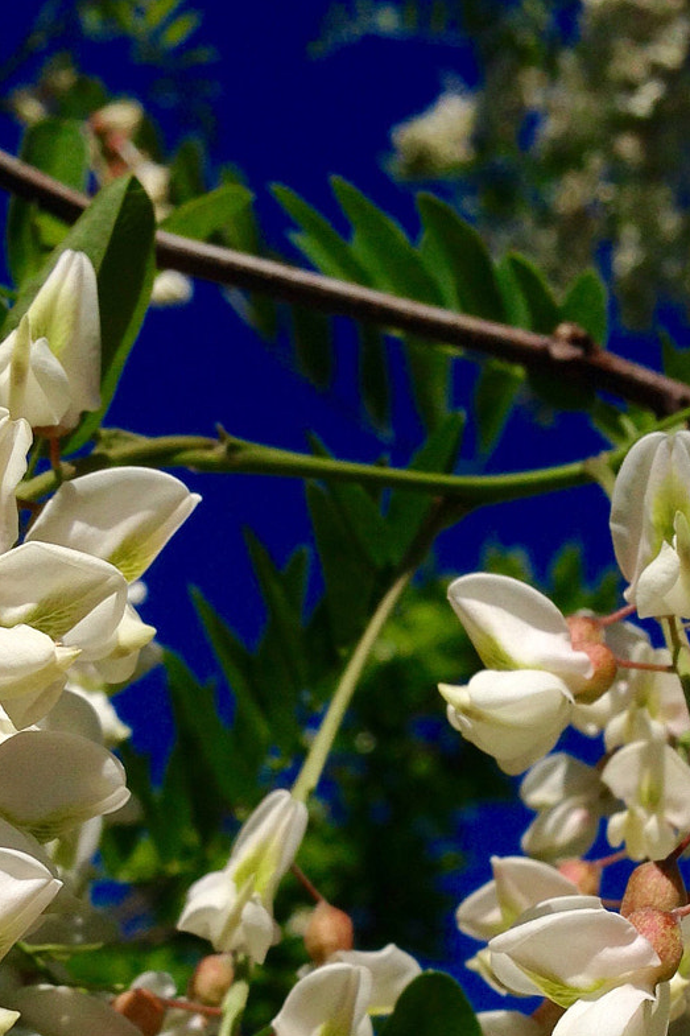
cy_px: 913
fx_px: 2013
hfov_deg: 19.4
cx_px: 376
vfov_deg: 27.9
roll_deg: -2.8
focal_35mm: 70
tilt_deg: +40.4
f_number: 2.4
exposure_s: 1/4525
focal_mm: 4.12
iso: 50
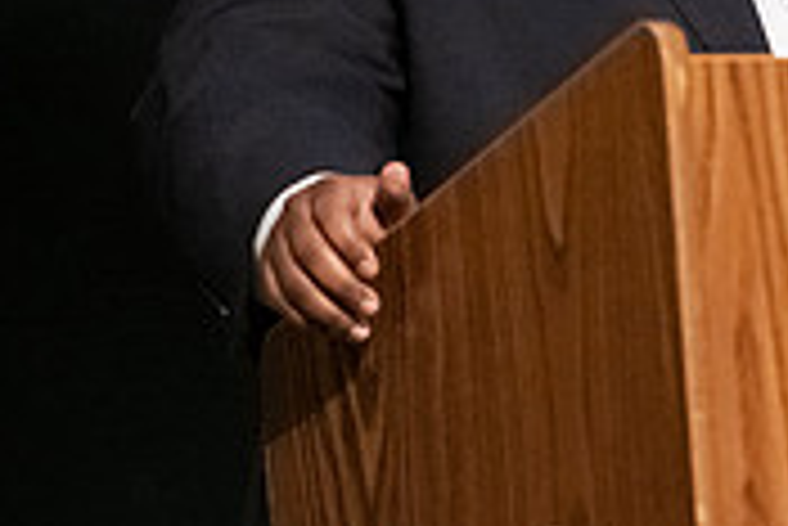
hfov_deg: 3.4
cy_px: -47
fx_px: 13078
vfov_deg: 2.3
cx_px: 747
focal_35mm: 597
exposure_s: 1/200
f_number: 2.8
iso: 12800
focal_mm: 180
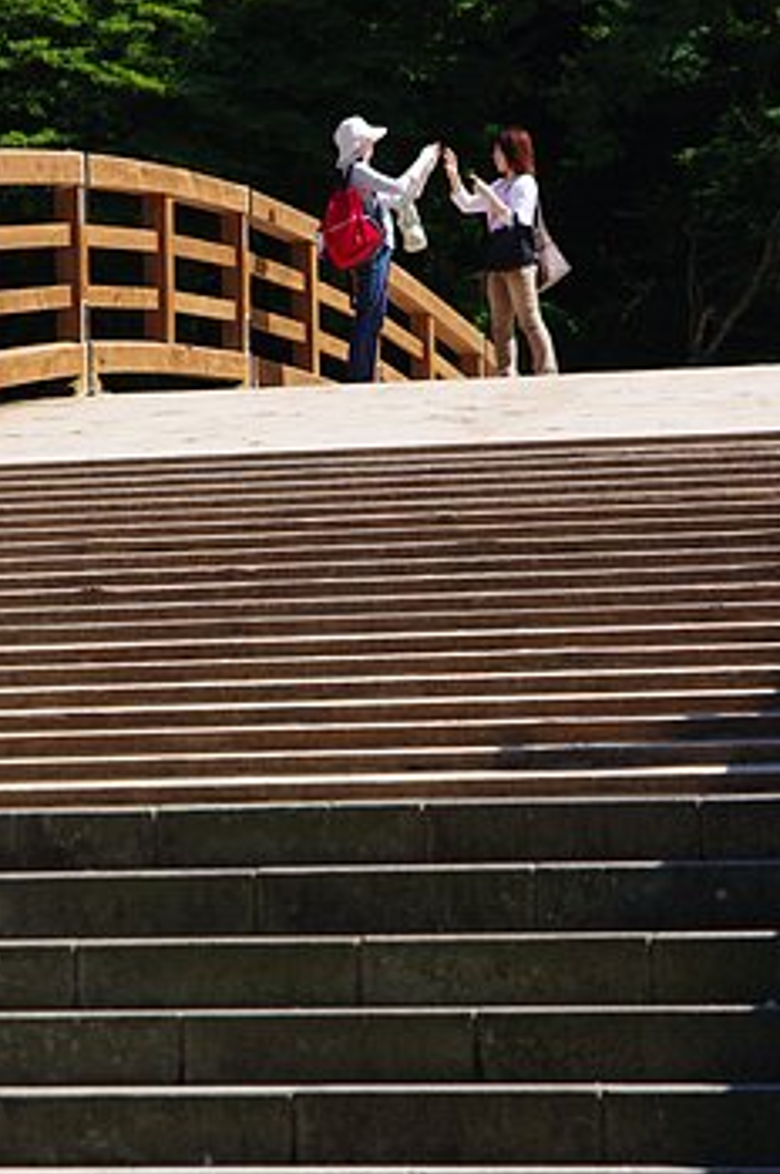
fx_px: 5015
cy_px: 447
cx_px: 277
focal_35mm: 154
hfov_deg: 8.9
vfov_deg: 13.3
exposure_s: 1/125
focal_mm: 70
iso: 200
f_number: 7.1
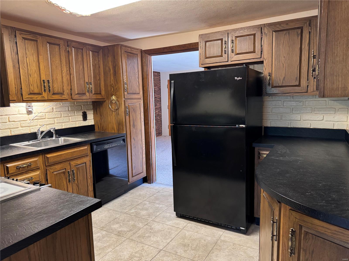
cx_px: 174
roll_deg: +1.3
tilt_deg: -8.4
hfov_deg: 71.6
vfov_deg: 56.8
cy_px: 130
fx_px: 242
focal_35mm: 24
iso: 400
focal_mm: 6.76
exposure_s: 1/60
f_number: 1.78
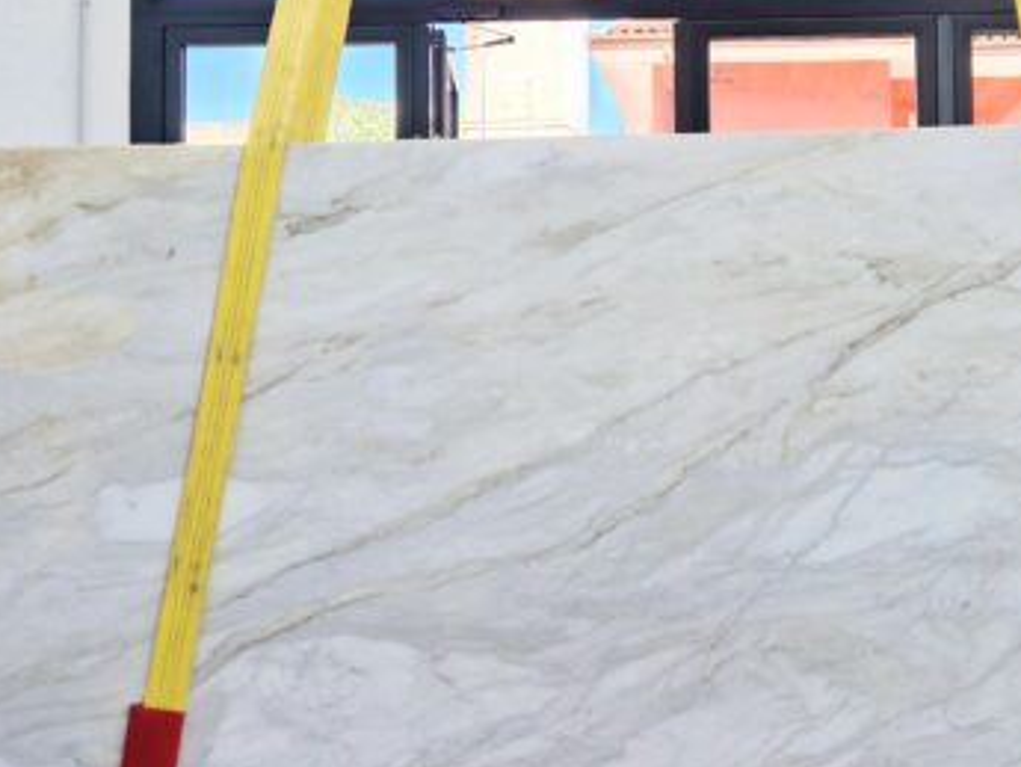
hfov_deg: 46.1
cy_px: 406
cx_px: 675
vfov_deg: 36.0
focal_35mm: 40
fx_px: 1180
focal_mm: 5.4
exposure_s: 1/182
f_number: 1.8
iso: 50
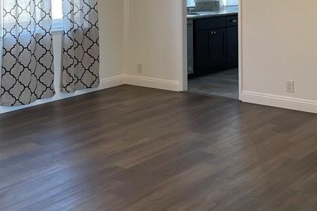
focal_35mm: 62
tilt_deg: -1.4
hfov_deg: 31.8
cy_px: -10
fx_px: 546
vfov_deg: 21.0
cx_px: 77
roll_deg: +1.0
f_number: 1.6
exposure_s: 1/120
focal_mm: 4.2
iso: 64
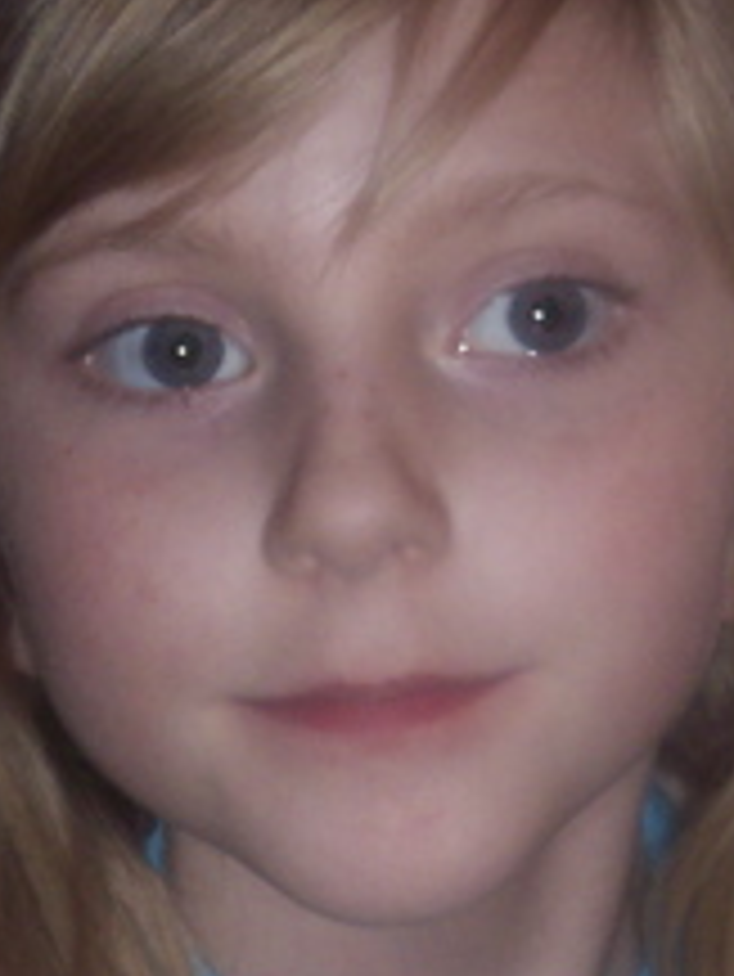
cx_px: 340
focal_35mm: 140
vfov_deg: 13.8
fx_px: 3954
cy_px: 1032
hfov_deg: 10.6
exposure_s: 1/30
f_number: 2.8
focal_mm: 8
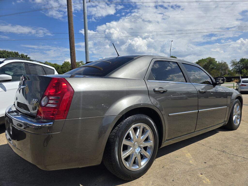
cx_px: 124
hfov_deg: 73.9
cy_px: 93
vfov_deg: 58.9
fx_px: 165
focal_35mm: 23
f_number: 1.7
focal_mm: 6.3
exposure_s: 1/1212
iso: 12
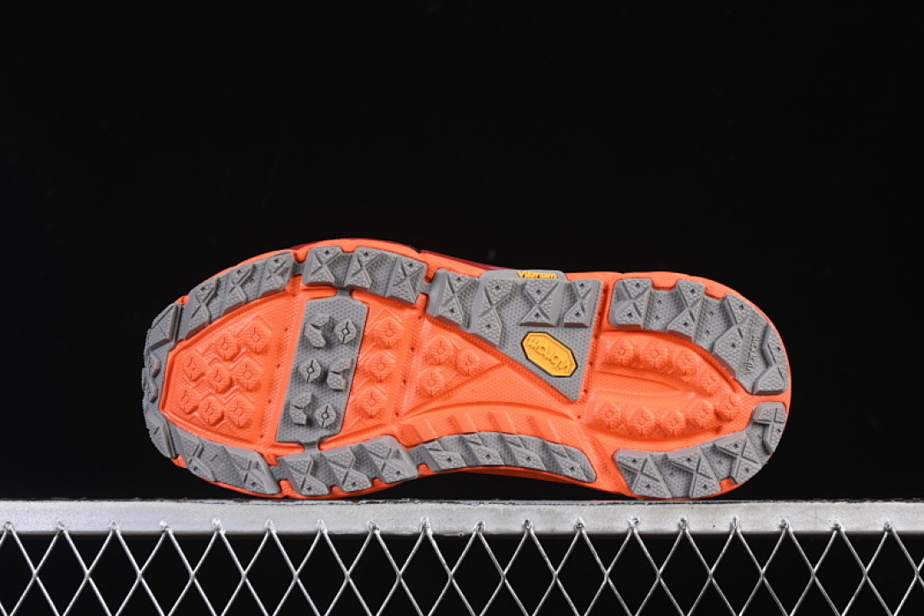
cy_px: 308
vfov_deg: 18.2
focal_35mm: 75
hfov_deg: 27.0
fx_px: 1925
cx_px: 462
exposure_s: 1/60
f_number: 7.1
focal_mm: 50
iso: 160
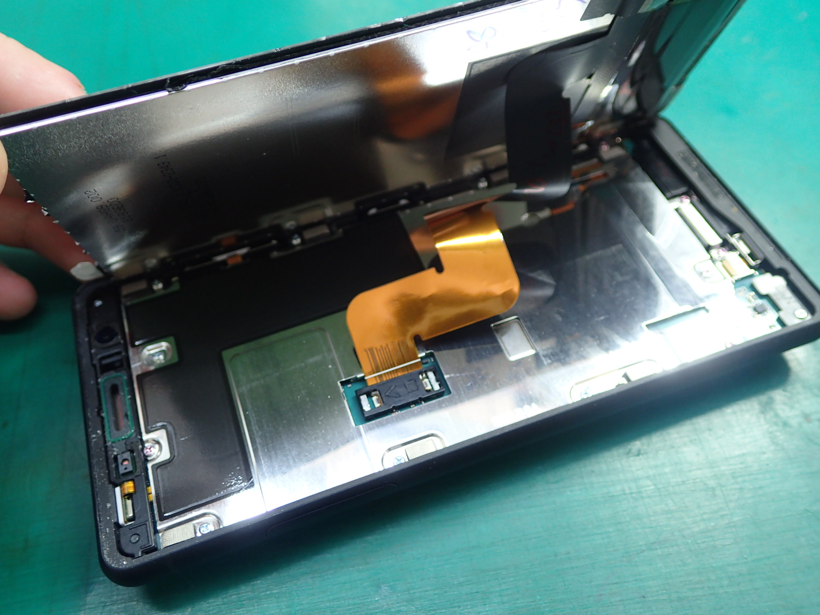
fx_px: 758
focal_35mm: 32
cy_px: 308
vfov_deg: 44.2
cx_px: 410
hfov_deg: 56.8
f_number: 2.4
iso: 200
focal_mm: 5.87
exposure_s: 1/40
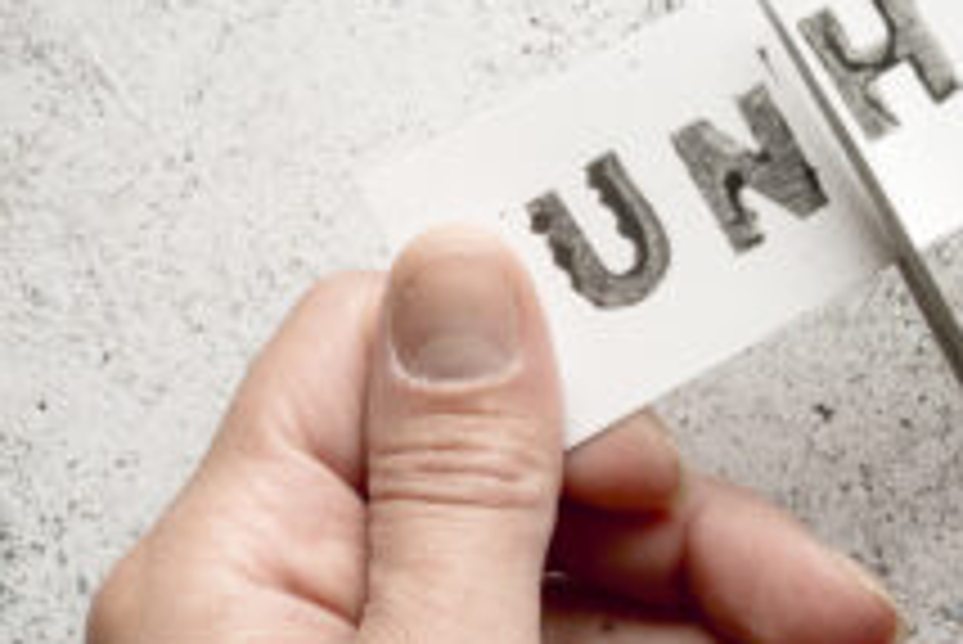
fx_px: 4229
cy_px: 187
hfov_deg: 13.0
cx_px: 644
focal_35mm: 158
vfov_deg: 8.7
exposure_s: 1/8
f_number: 14
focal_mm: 33
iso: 100
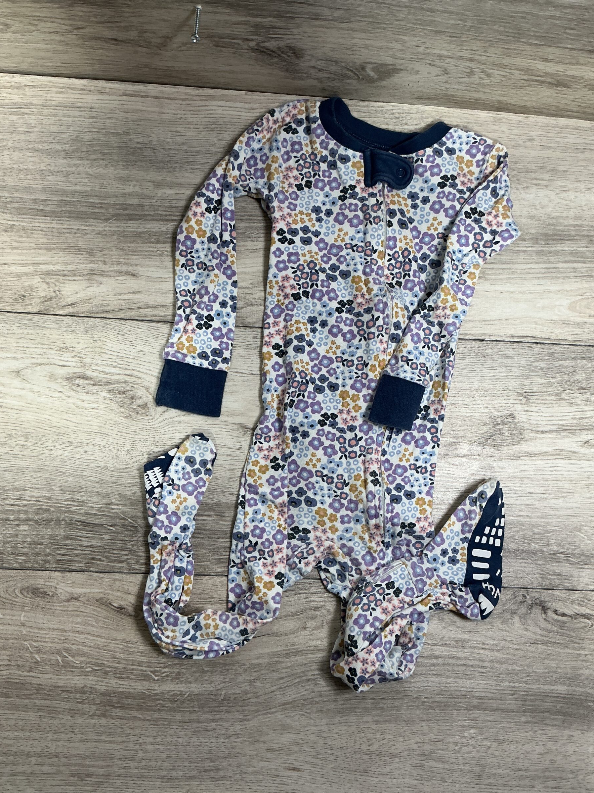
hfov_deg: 45.4
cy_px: 414
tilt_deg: -83.7
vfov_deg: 58.3
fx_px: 709
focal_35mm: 31
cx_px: 310
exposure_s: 1/50
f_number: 1.8
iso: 50
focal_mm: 3
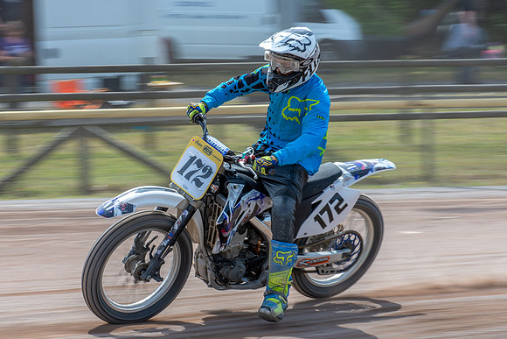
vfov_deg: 7.8
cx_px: 202
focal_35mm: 175
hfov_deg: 11.7
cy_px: 206
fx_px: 2465
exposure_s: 1/200
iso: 160
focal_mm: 70
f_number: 8
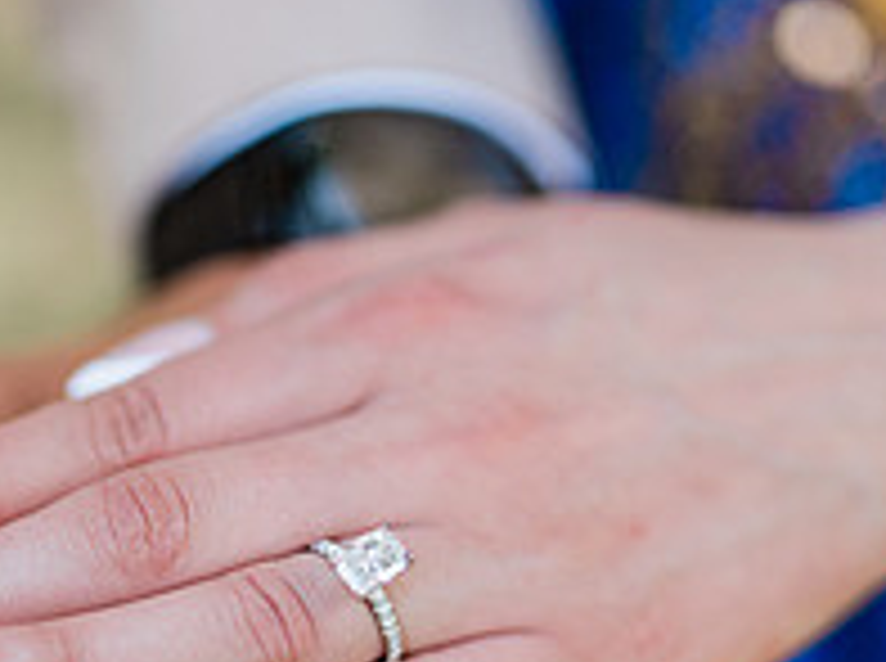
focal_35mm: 77
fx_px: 1967
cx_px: 441
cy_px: 590
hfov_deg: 25.4
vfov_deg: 18.8
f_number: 1.2
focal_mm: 35
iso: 125
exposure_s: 1/1000
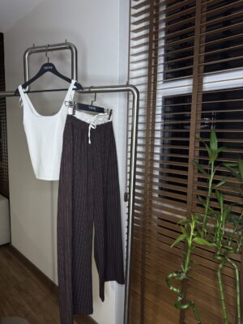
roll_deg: -1.9
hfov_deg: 56.8
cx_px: 122
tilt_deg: -6.9
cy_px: 162
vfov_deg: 71.6
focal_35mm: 24
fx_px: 225
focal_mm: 6.76
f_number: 1.78
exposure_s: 1/121
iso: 200
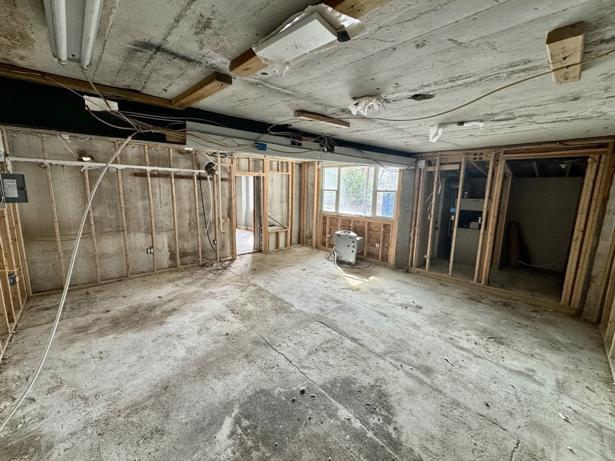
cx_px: 308
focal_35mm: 14
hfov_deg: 102.1
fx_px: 249
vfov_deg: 85.7
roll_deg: -1.1
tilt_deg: -10.3
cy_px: 230
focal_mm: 2.22
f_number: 2.2
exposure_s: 1/84
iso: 320
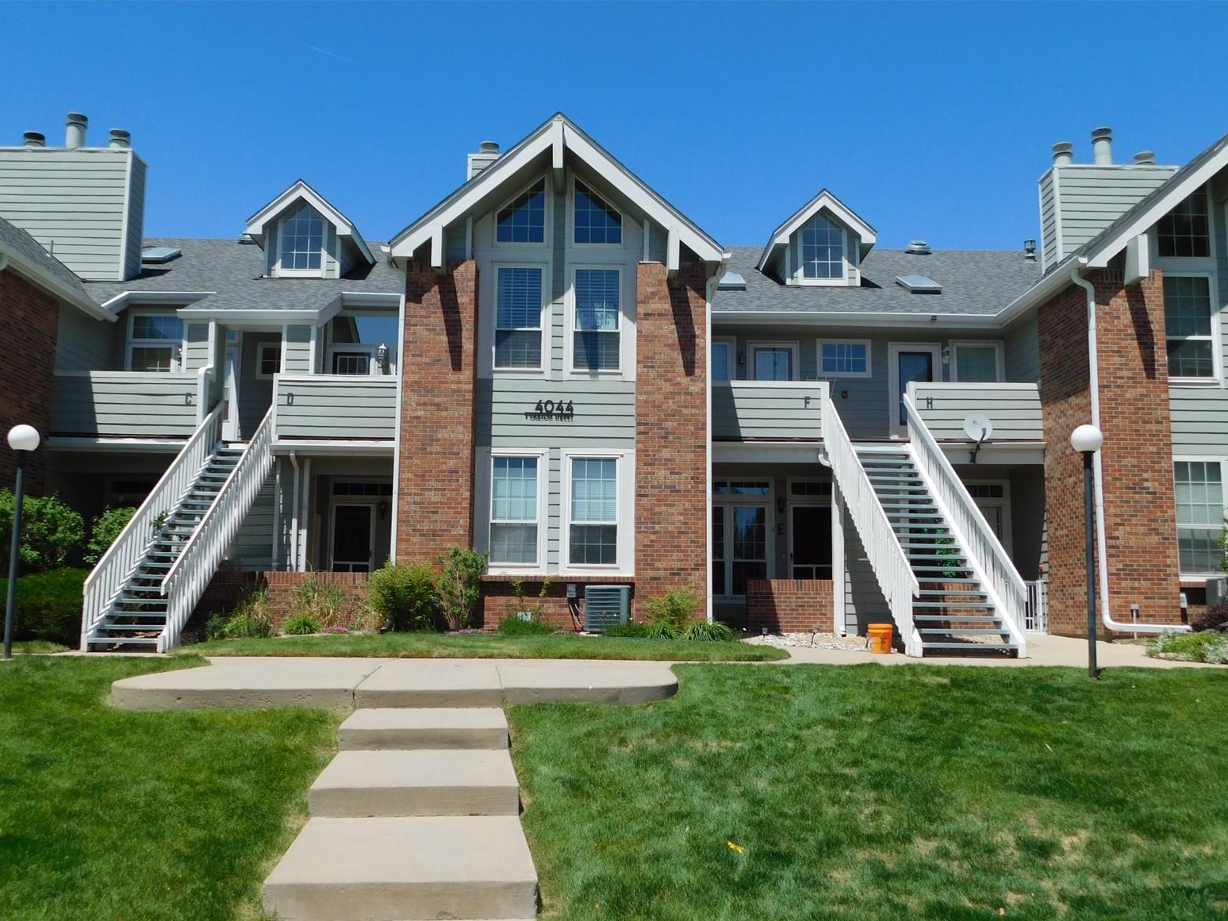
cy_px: 475
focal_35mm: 31
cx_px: 620
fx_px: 1100
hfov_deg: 58.3
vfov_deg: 45.4
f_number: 6.4
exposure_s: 1/500
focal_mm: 5.3
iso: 125
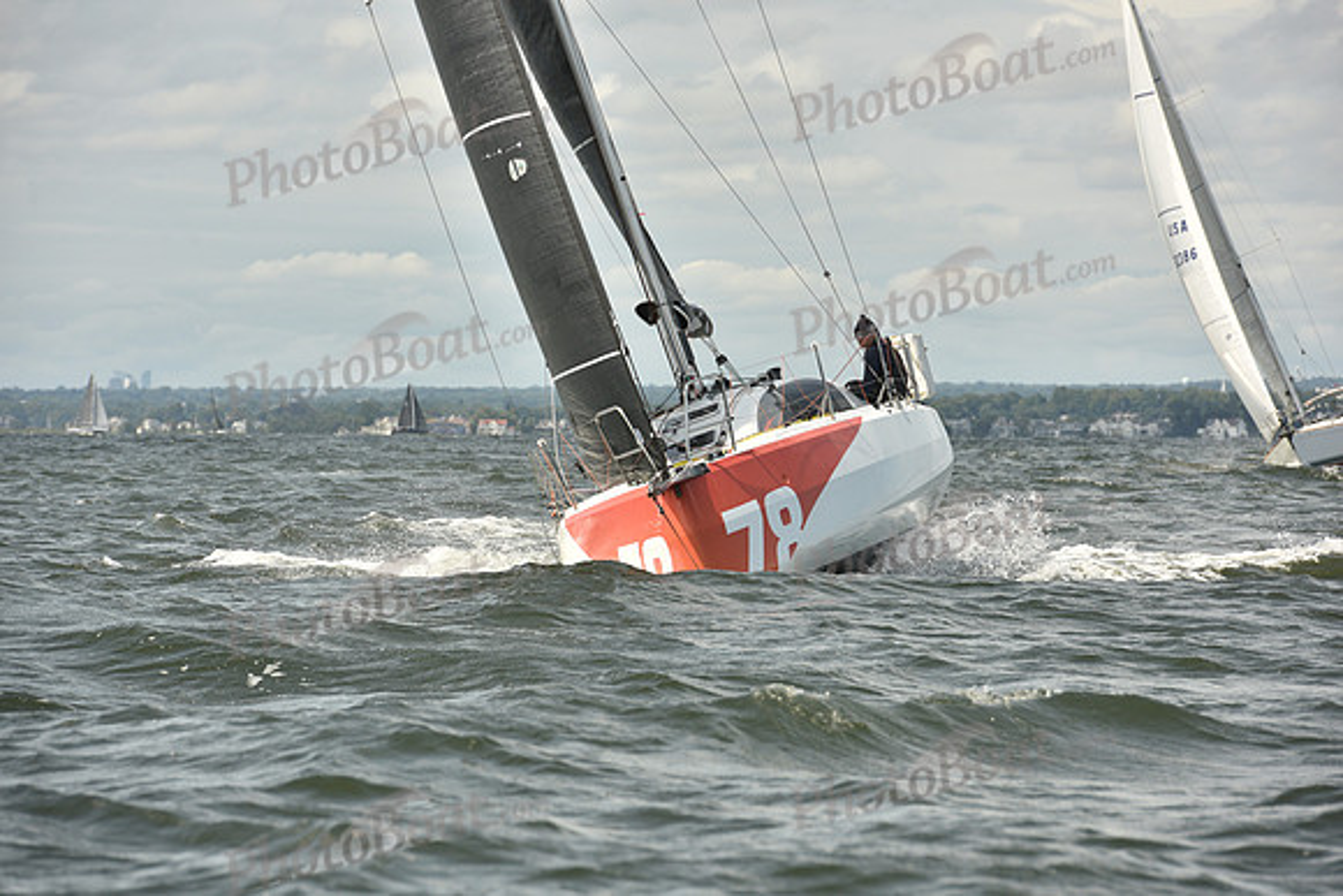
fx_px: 7463
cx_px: 672
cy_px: 448
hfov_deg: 10.3
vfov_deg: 6.9
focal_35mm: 200
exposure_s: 1/800
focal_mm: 200
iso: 250
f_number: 9
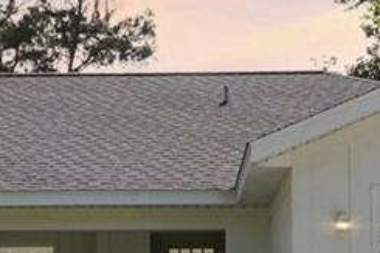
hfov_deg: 15.0
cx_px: 183
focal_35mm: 137
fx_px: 1445
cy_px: 326
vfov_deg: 9.8
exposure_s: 1/30
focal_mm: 21
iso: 100
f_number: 20
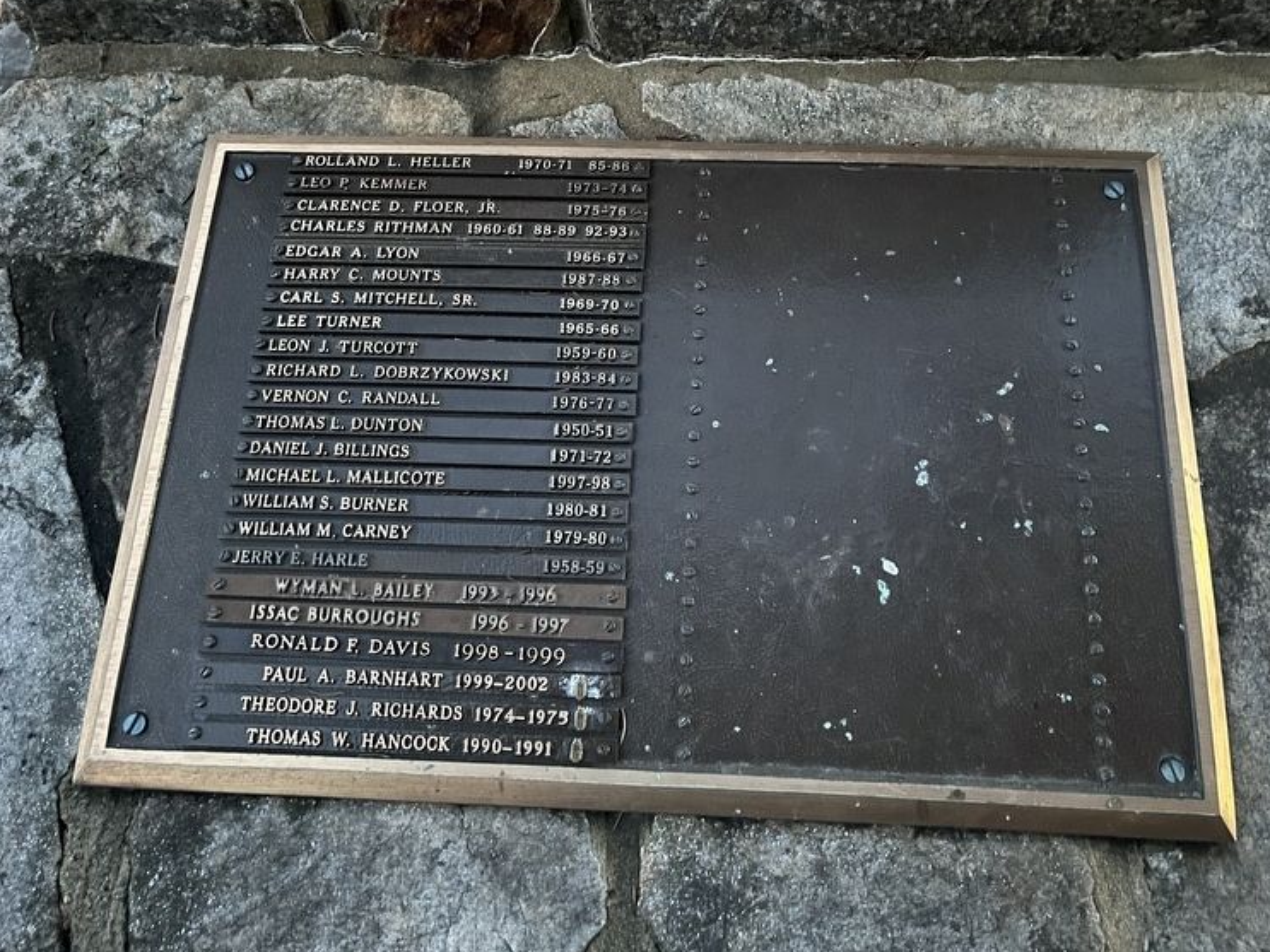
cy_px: 461
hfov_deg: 63.4
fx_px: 1027
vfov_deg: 49.7
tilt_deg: -56.2
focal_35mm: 28
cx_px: 653
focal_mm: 5.1
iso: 640
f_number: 1.6
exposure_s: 1/14
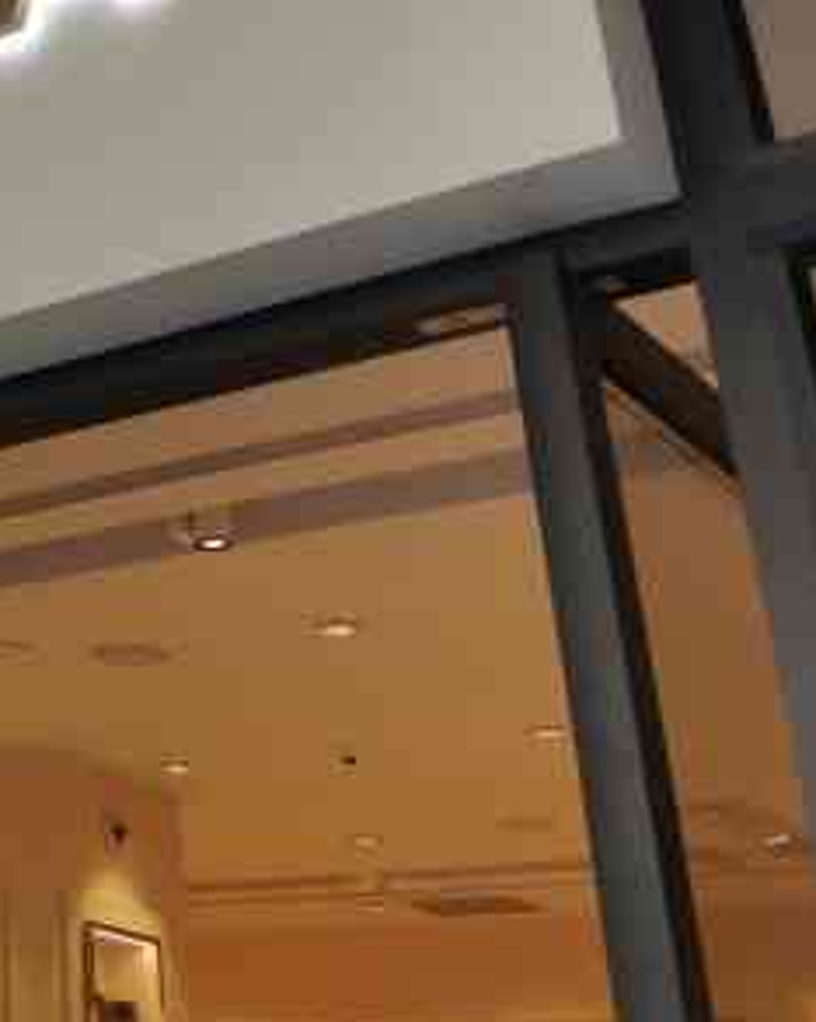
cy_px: 131
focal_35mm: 63
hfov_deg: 21.8
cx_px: -237
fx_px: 1904
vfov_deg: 29.0
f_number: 1.6
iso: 50
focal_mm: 5.56
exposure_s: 1/312
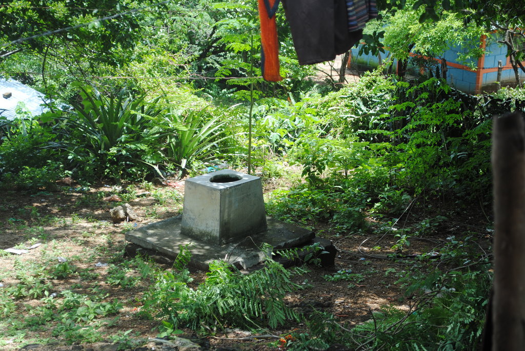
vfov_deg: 16.6
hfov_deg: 24.6
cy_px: 176
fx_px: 1204
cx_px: 262
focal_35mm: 82
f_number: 5.6
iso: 140
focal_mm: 55
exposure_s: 1/125
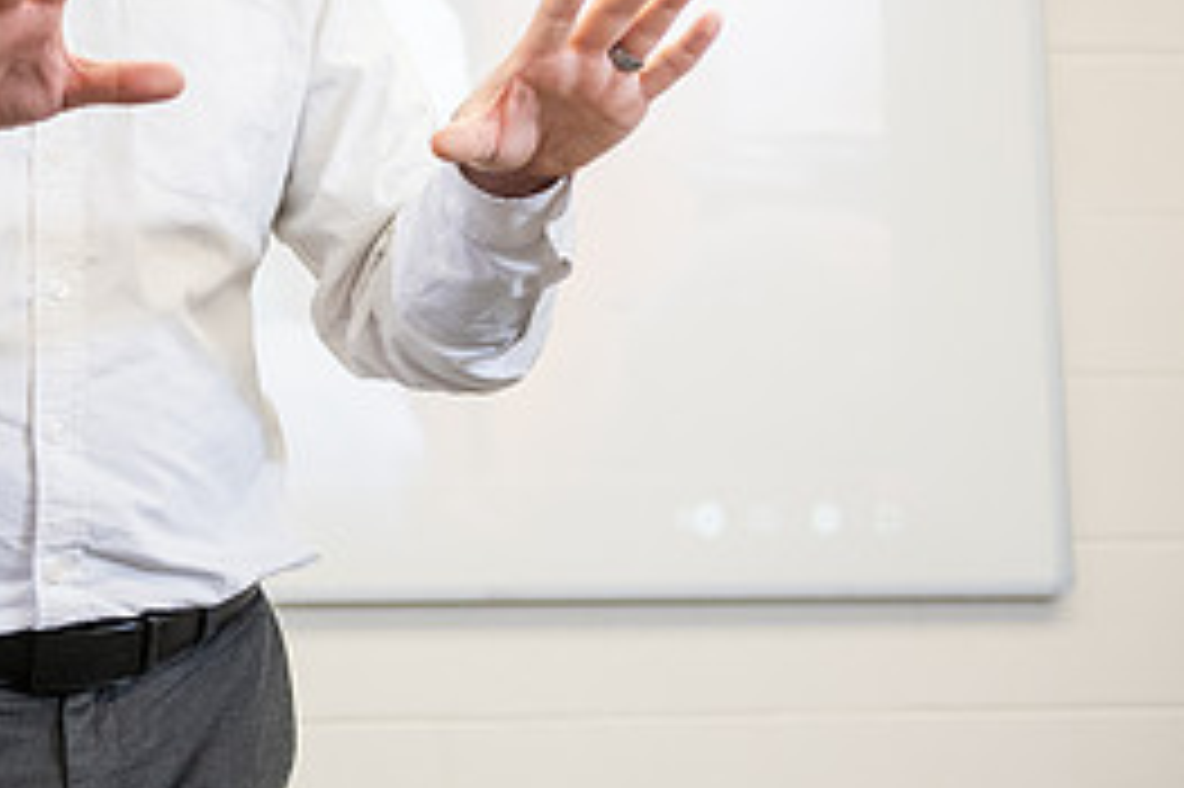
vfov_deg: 12.8
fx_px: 3484
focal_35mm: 106
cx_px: 0
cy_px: 61
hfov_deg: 18.8
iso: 1000
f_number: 3.2
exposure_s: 1/200
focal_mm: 48
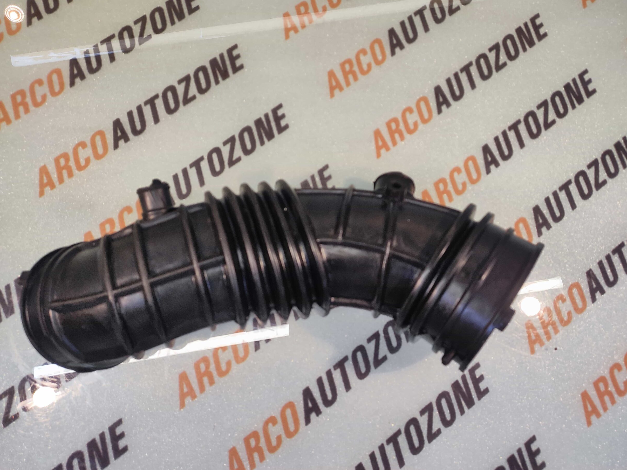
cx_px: 326
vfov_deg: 71.6
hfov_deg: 87.7
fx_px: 326
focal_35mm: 18
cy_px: 225
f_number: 1.79
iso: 165
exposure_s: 1/50
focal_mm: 4.74
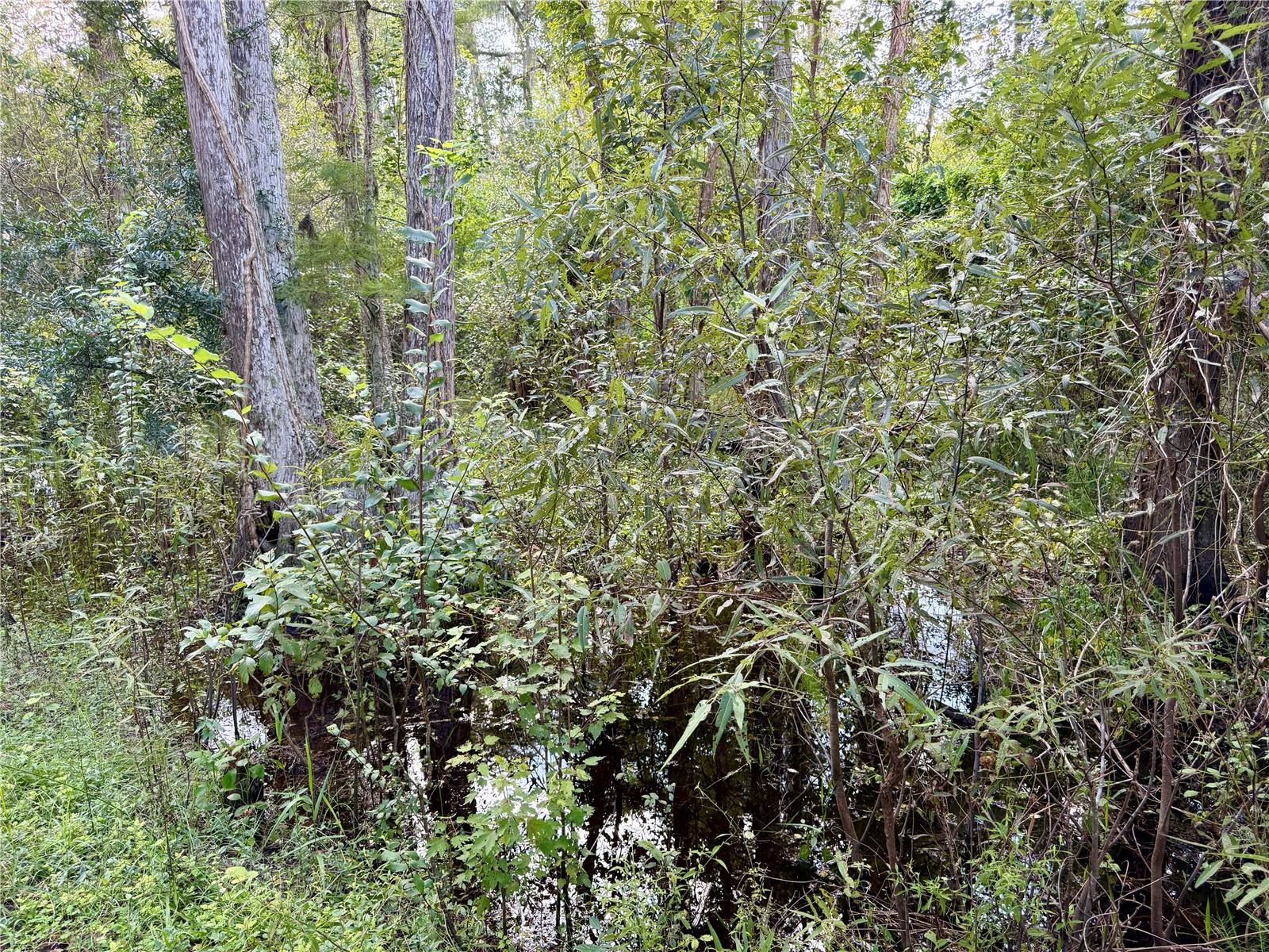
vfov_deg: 56.8
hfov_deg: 71.6
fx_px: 880
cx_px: 634
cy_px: 476
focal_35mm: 24
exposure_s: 1/121
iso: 125
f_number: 1.78
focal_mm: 6.76
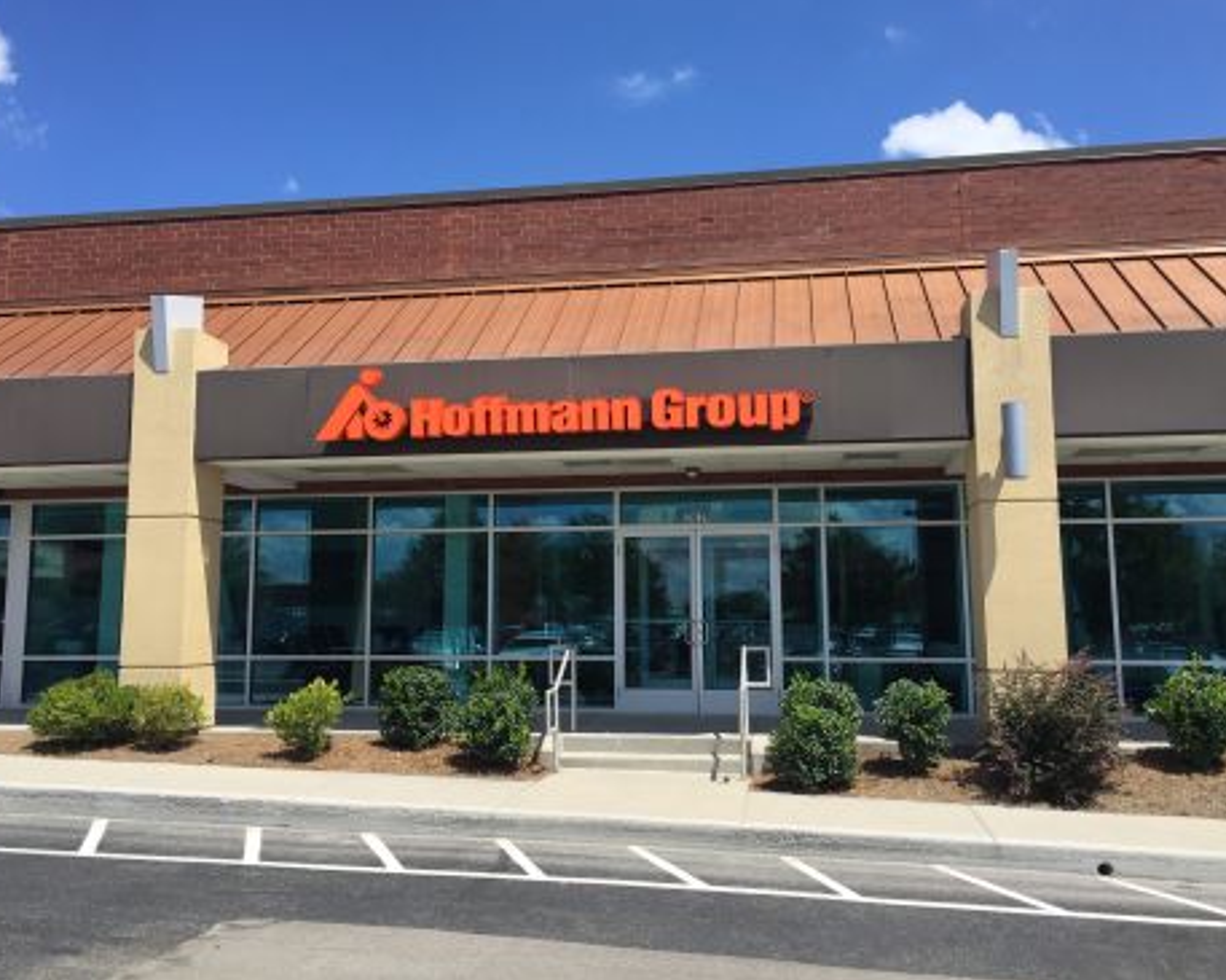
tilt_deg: +7.6
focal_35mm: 31
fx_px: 1124
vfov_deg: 47.1
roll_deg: -0.4
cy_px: 482
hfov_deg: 57.2
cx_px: 590
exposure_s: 1/1883
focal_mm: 4.15
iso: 32
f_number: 2.2
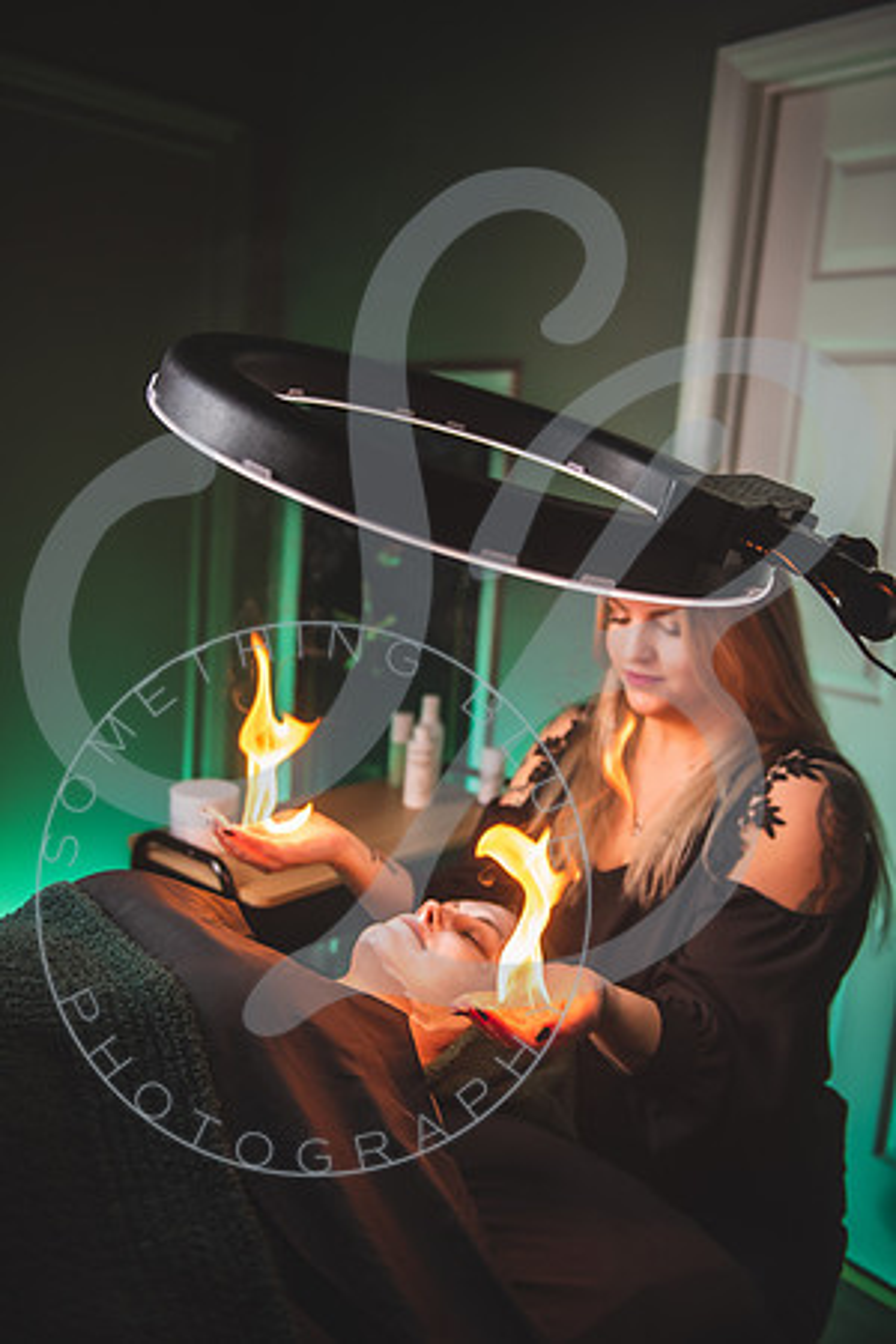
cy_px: 672
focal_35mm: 32
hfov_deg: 41.1
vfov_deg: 58.7
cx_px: 448
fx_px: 1195
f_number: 2.8
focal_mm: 32
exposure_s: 1/200
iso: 200
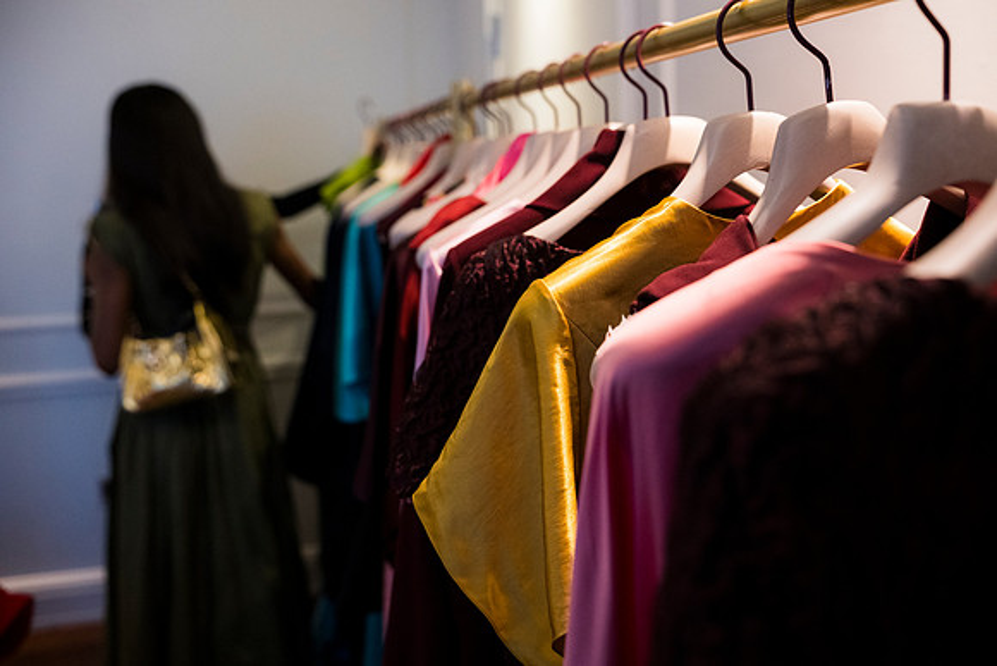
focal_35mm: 35
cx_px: 498
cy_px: 333
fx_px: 969
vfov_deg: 37.9
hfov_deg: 54.4
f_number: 3.2
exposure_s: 1/125
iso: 2200
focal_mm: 35
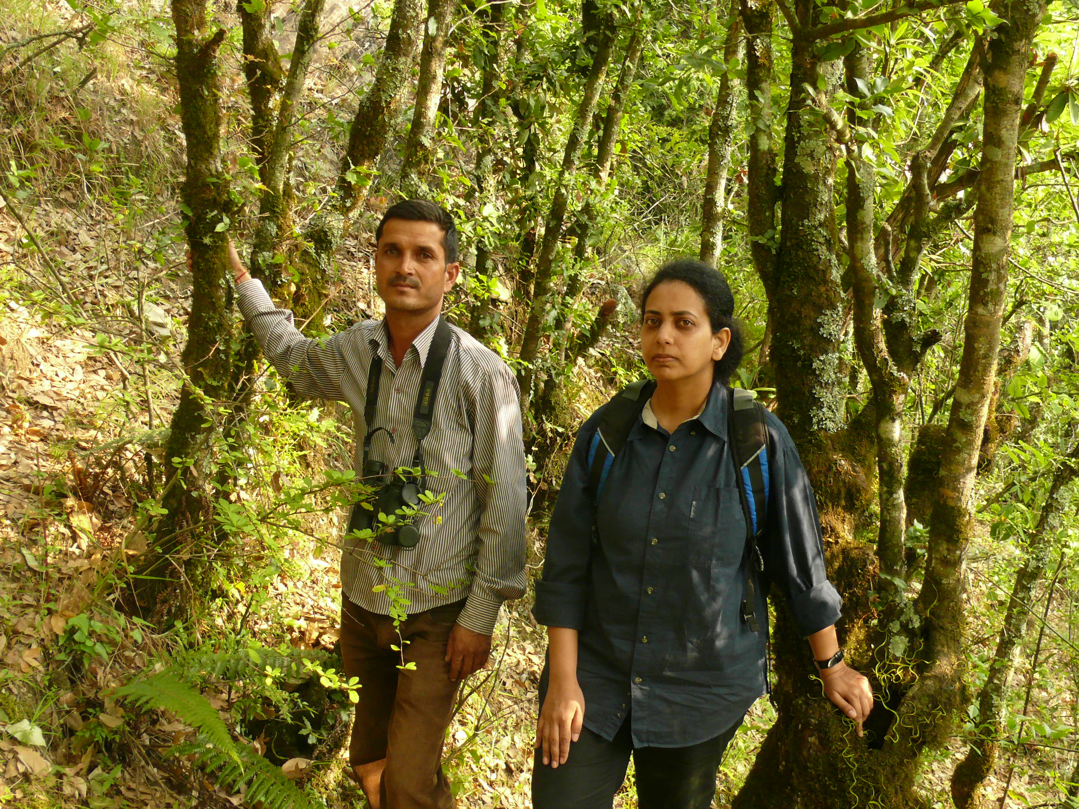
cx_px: 540
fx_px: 1714
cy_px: 404
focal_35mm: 55
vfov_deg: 26.6
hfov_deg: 34.9
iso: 200
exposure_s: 1/100
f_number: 4
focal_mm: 10.1
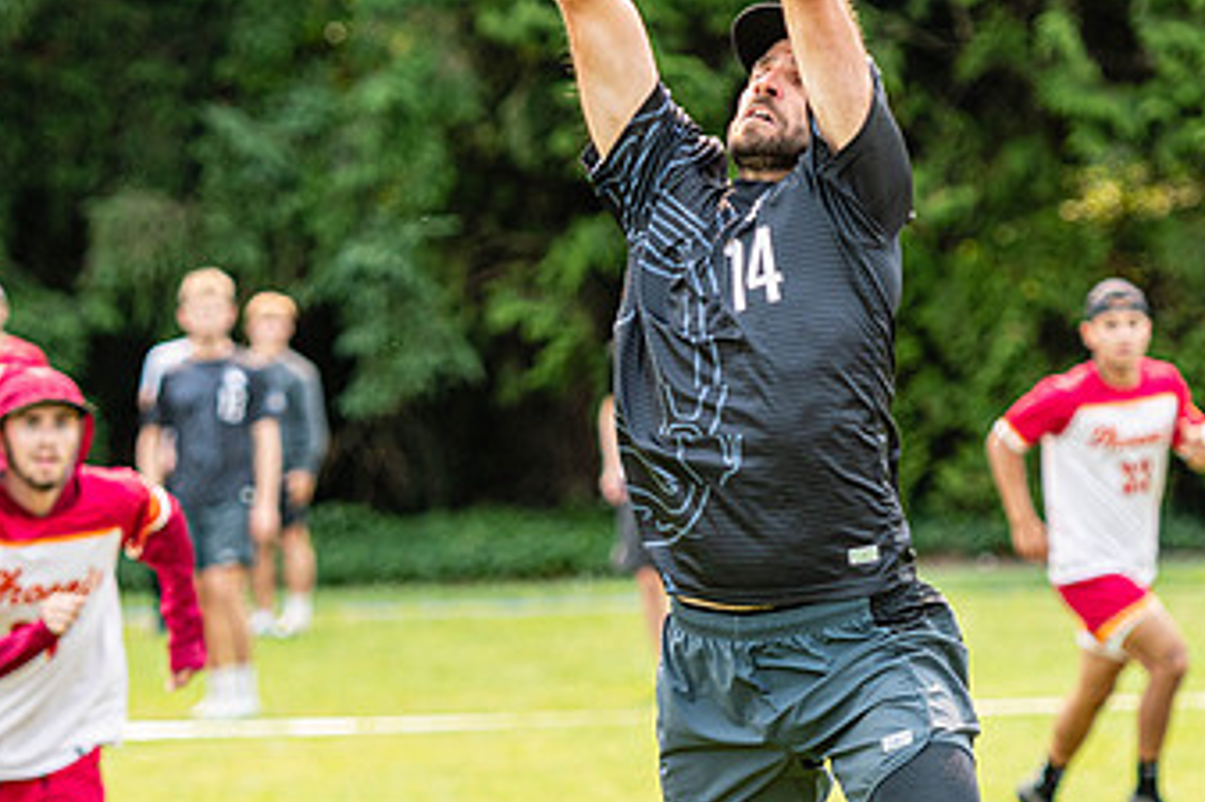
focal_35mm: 309
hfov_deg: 6.7
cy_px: 340
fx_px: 10337
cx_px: 667
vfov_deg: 4.4
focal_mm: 120
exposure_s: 1/1250
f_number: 3.2
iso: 200
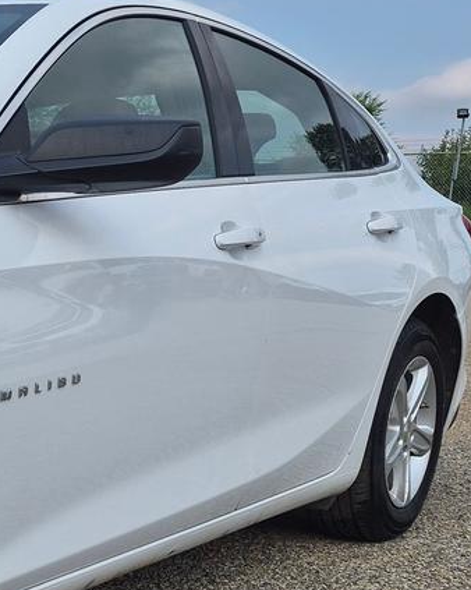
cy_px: 522
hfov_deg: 18.1
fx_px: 1186
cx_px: -364
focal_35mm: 68
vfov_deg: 27.0
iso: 80
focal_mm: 5.4
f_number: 1.8
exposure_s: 1/7456
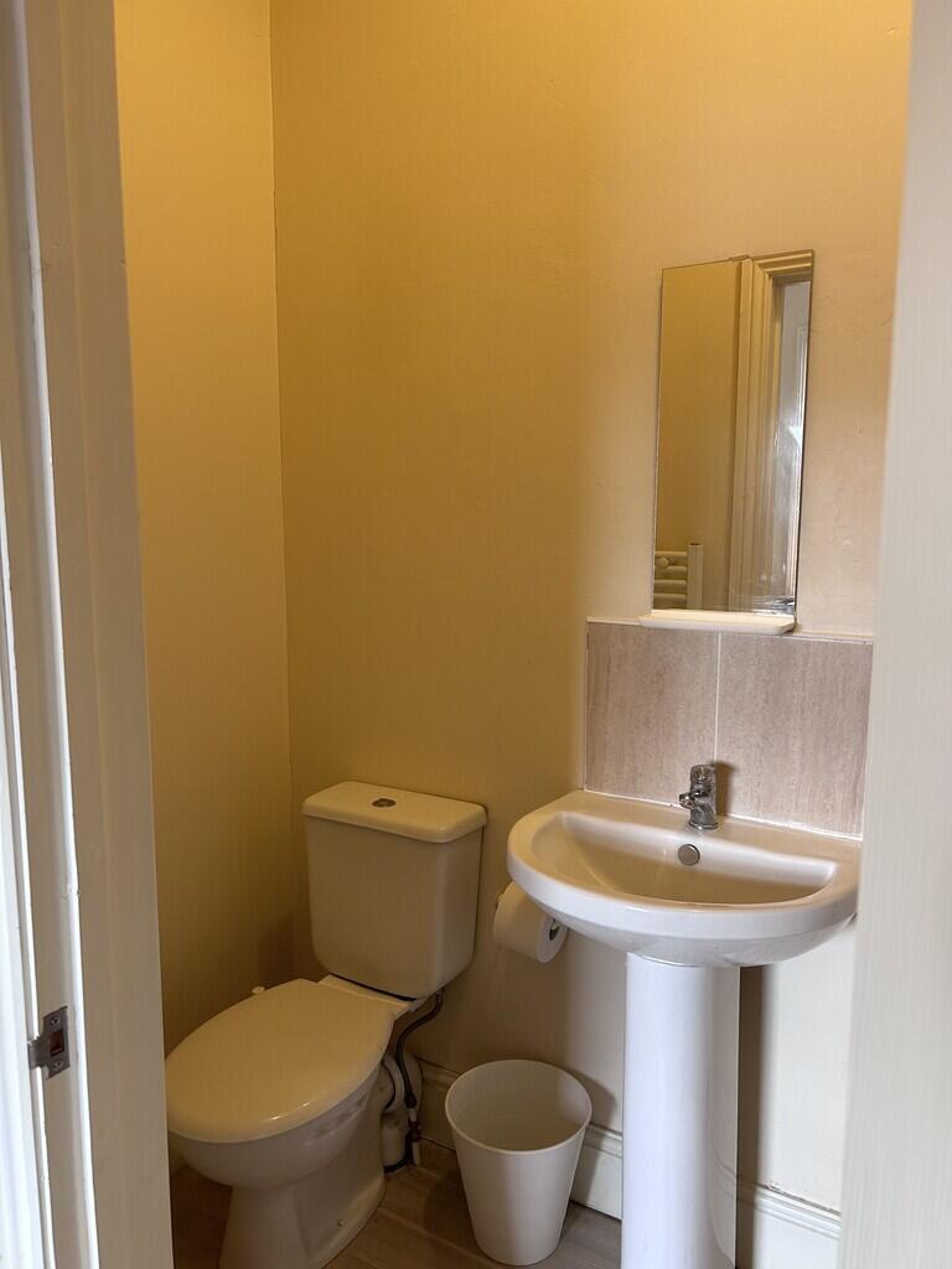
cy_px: 634
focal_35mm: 26
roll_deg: +0.2
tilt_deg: -8.0
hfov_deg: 53.1
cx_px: 476
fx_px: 953
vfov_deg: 67.3
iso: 125
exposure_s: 1/121
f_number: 1.5
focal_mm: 5.7
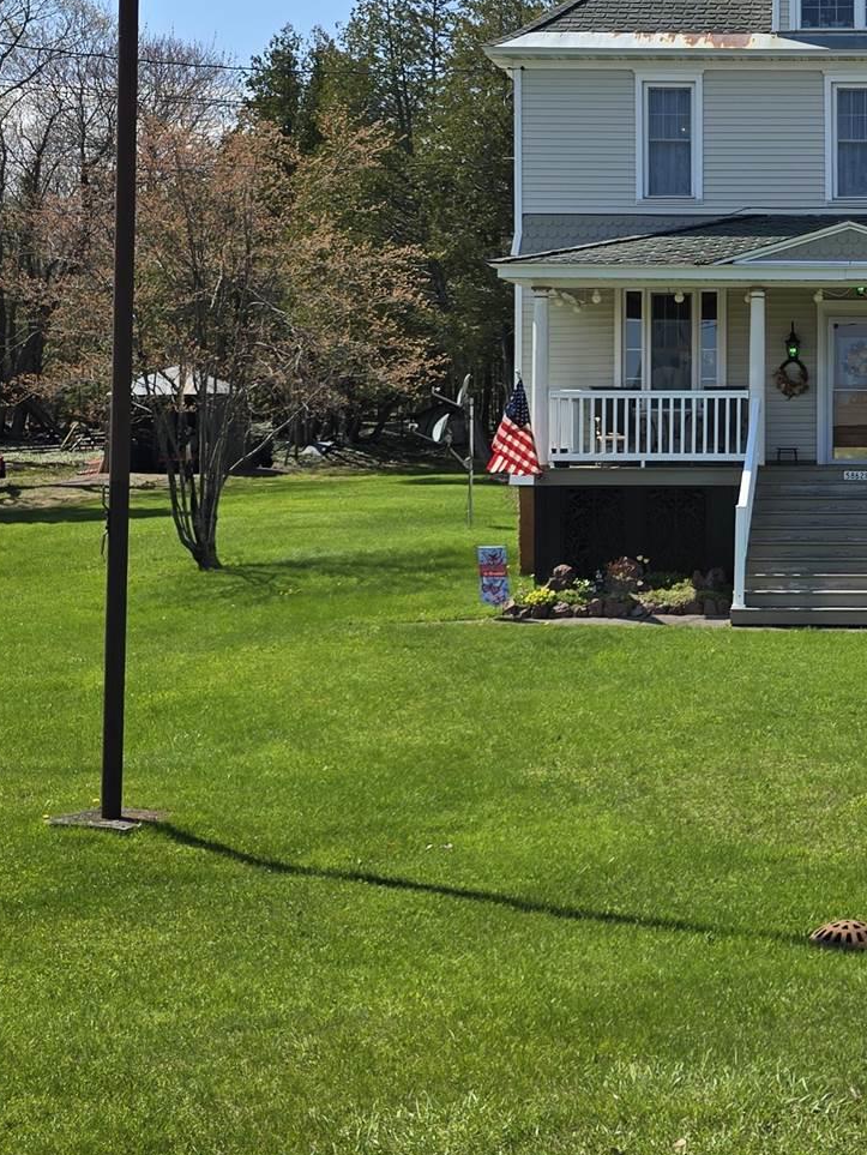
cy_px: 403
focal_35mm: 55
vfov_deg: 34.7
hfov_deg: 24.9
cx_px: 925
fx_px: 1836
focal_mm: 6.3
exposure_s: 1/895
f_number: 1.7
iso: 12
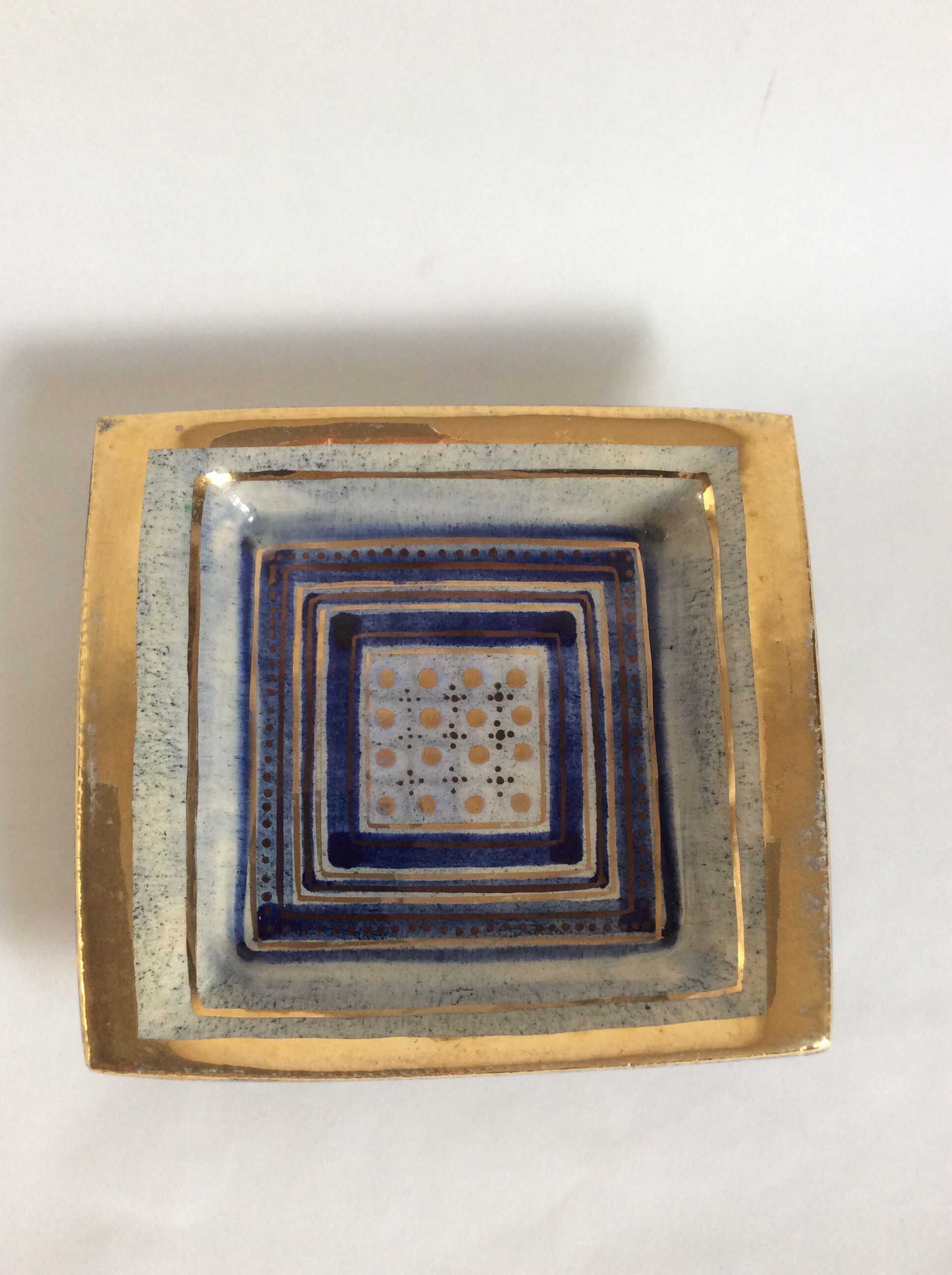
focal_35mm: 32
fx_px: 1177
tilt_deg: -79.5
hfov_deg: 44.1
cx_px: 476
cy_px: 638
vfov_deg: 56.9
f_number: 2.4
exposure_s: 1/25
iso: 80
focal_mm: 3.3
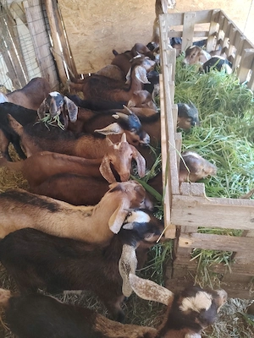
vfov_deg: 71.6
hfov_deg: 56.8
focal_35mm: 24
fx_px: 235
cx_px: 127
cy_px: 169
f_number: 1.75
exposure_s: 1/100
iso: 2522
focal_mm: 5.25
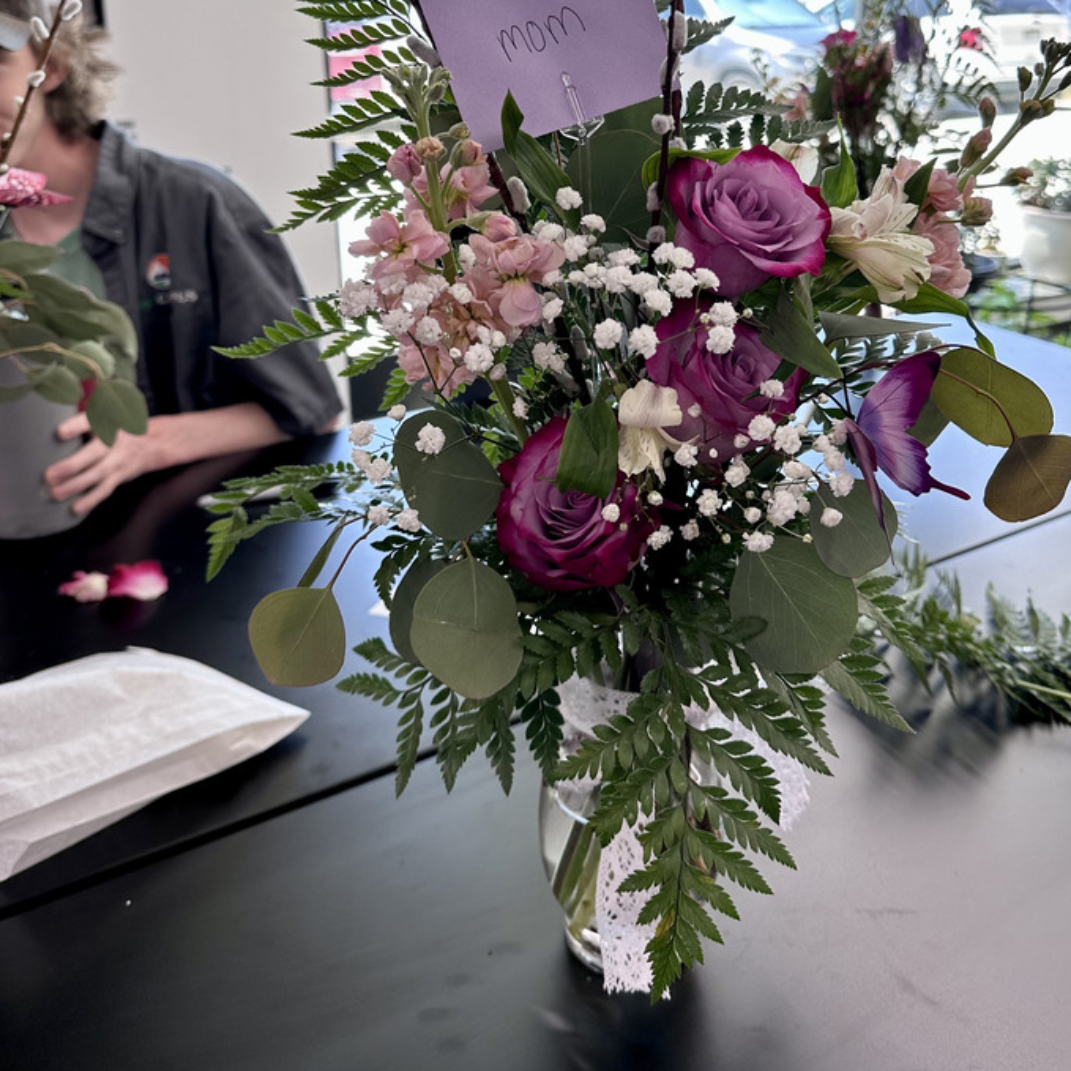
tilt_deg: -16.5
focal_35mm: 32
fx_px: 1120
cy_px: 322
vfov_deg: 49.8
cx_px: 598
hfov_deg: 51.0
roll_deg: -0.5
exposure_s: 1/150
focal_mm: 6.86
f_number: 1.78
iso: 64
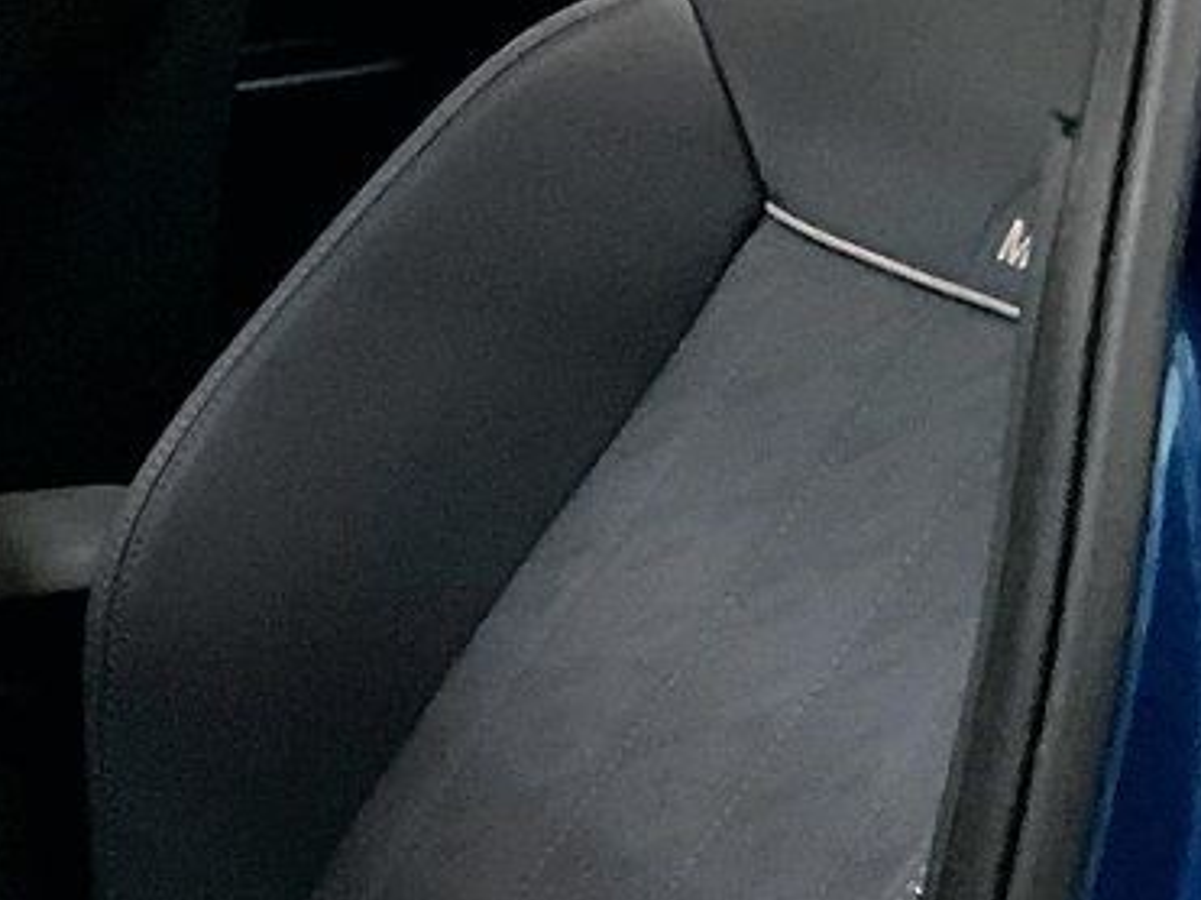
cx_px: -233
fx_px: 4335
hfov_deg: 15.2
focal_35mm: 125
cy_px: 541
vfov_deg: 11.8
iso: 500
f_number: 1.8
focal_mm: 3
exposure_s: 1/24
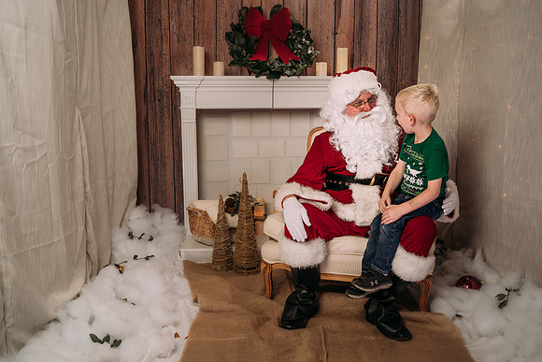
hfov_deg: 51.7
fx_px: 560
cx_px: 277
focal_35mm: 37
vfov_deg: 35.8
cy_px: 185
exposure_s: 1/100
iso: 100
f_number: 6.3
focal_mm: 35
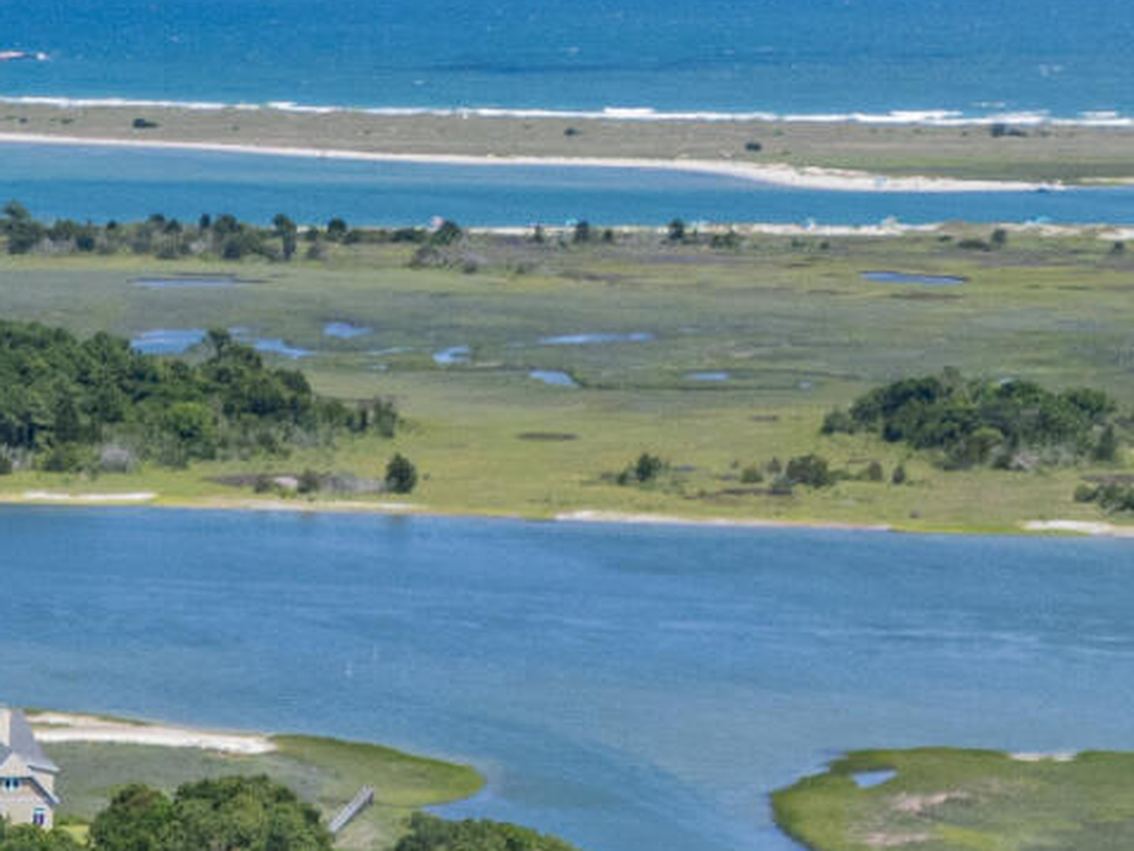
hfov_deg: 12.5
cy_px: 2242
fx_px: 4948
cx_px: -492
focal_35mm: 151
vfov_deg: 8.7
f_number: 1.7
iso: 110
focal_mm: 6.72
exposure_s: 1/1600
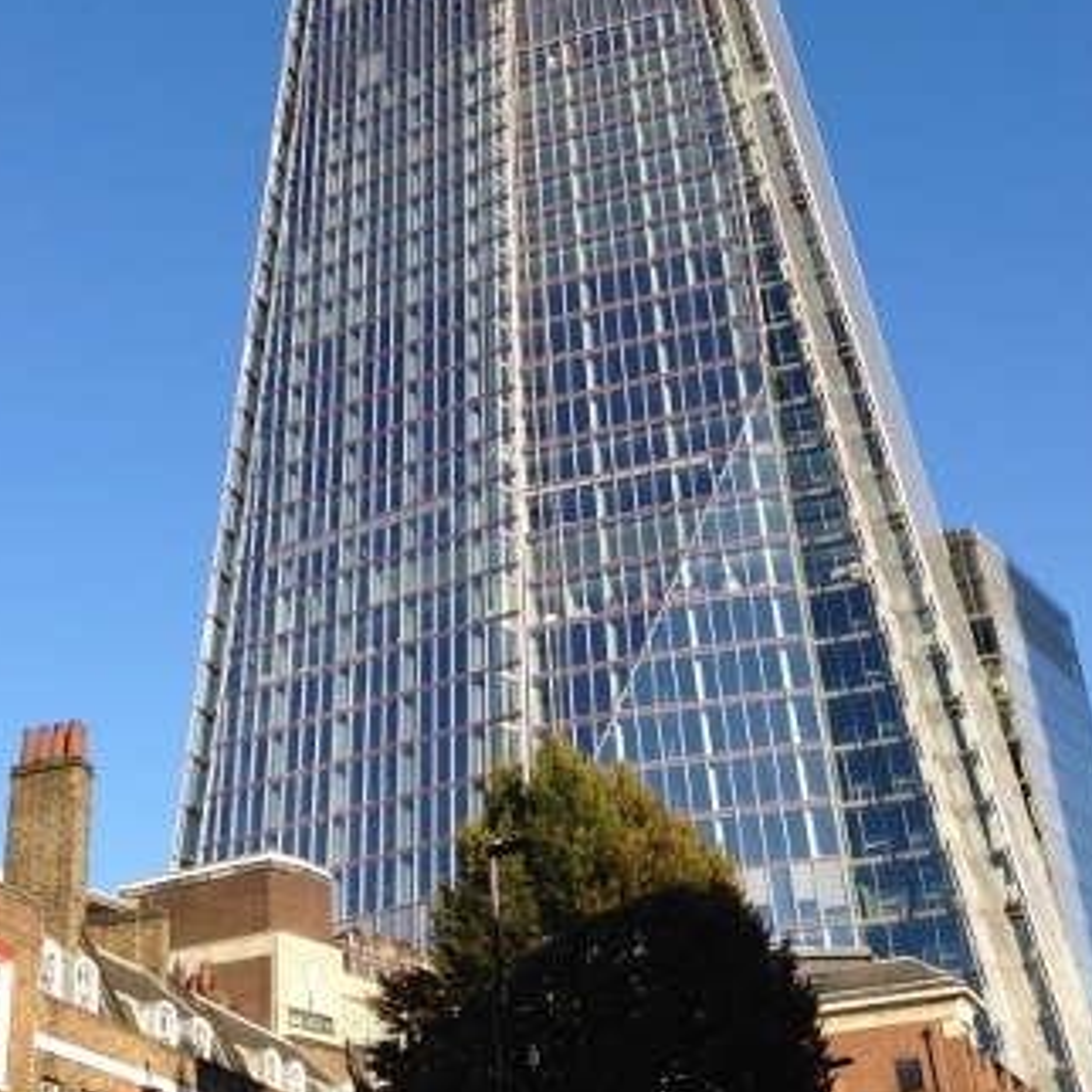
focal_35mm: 58
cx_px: 488
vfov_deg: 28.2
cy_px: 68
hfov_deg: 29.5
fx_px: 2070
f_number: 2.4
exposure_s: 1/889
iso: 50
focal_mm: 4.12
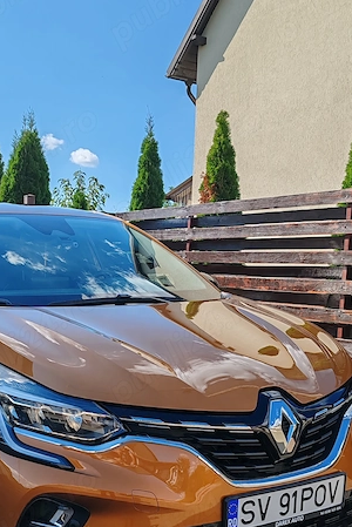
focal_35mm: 50
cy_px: 385
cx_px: 103
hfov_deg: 26.8
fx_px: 732
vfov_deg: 38.7
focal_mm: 6.12
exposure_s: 1/670
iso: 50
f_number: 1.9
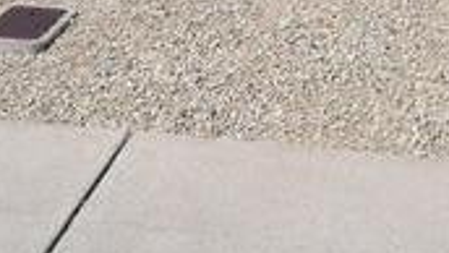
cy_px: -235
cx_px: 363
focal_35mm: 142
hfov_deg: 15.0
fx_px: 1692
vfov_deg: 8.2
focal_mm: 3.85
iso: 80
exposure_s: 1/2308
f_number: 2.8
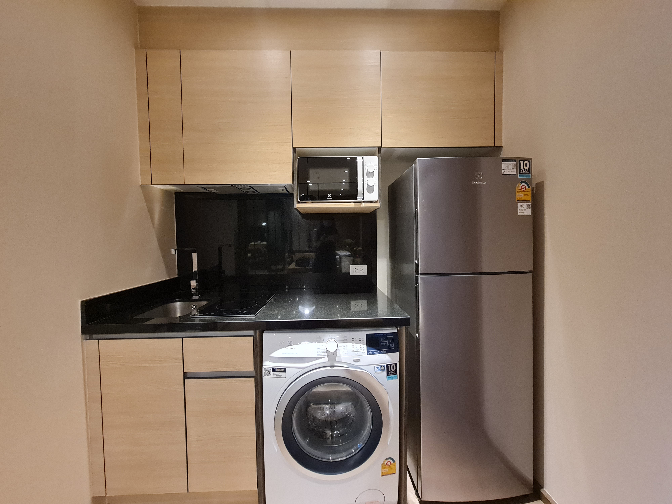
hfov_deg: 106.2
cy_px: 252
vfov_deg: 89.9
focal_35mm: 13
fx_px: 252
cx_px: 336
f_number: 2.2
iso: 640
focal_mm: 2.2
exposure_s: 1/25
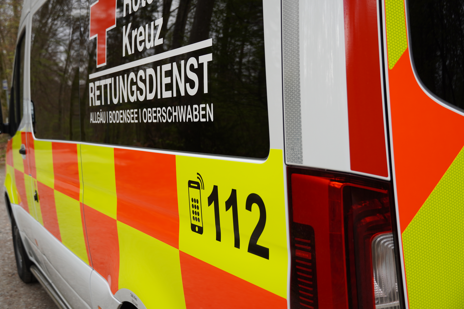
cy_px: 154
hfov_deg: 41.1
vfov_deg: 28.1
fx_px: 619
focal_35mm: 48
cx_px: 232
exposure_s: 1/160
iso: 160
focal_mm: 32
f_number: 4.5
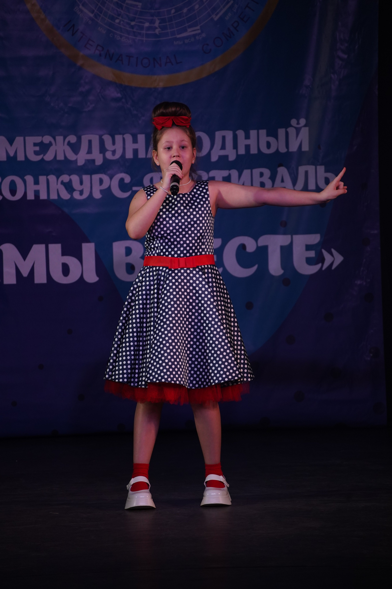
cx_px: 196
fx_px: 3675
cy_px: 294
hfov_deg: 6.1
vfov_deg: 9.1
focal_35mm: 225
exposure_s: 1/400
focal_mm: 225
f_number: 5.6
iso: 2000
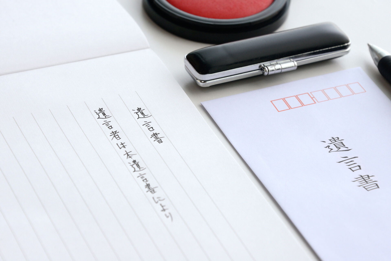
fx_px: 1738
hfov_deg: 12.8
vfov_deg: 8.6
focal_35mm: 160
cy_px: 130
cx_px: 196
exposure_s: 1/160
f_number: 10
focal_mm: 160
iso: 640
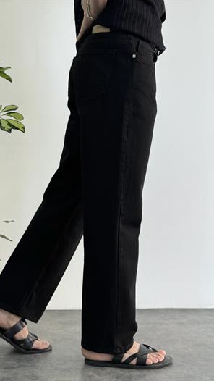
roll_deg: +0.6
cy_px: 191
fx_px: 534
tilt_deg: -2.0
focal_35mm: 53
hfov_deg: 22.6
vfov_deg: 39.2
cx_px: 93
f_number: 1.78
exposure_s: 1/126
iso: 50
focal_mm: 6.76
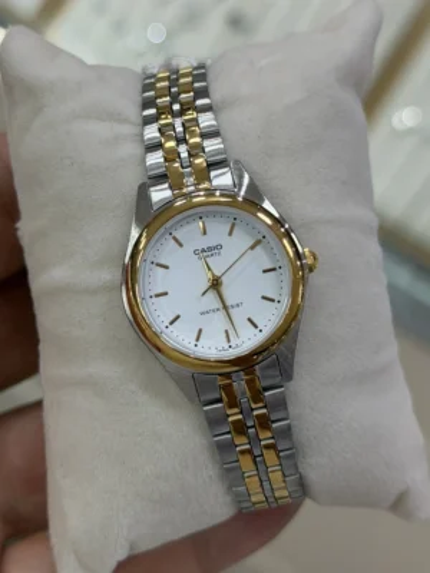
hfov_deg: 30.3
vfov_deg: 39.7
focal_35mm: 48
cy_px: 286
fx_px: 795
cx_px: 215
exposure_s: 1/587
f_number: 1.78
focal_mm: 6.76
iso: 64
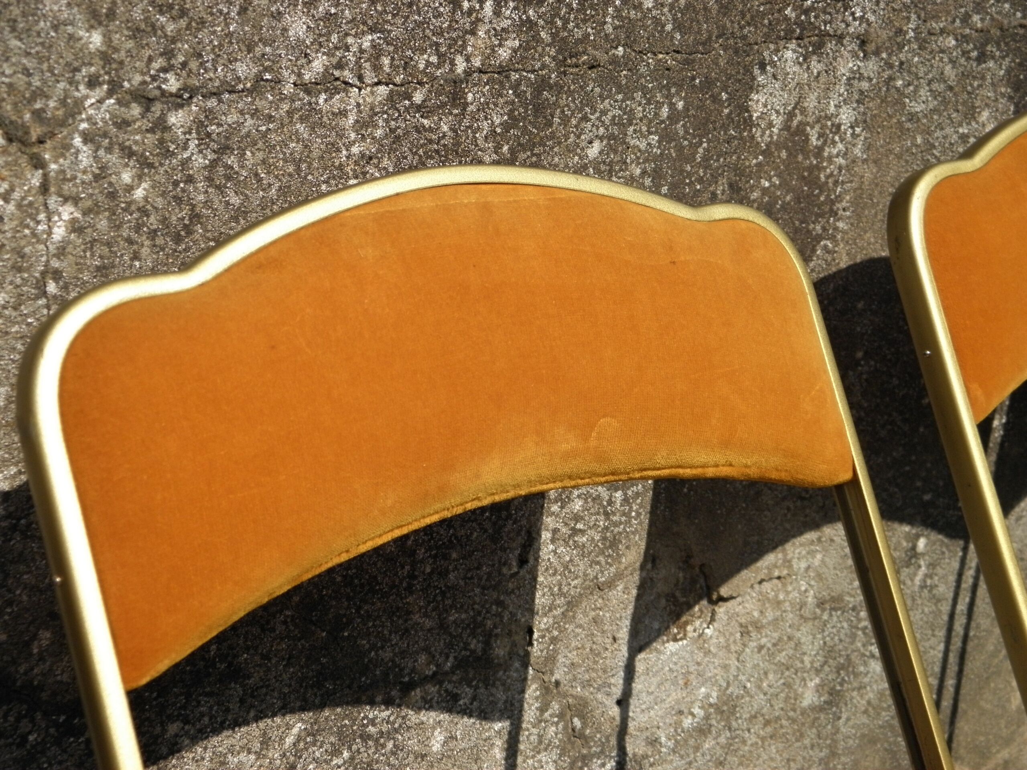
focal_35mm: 54
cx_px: 514
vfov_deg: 27.0
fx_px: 1602
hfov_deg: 35.5
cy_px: 385
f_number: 8.2
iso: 160
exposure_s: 1/320
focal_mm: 9.7
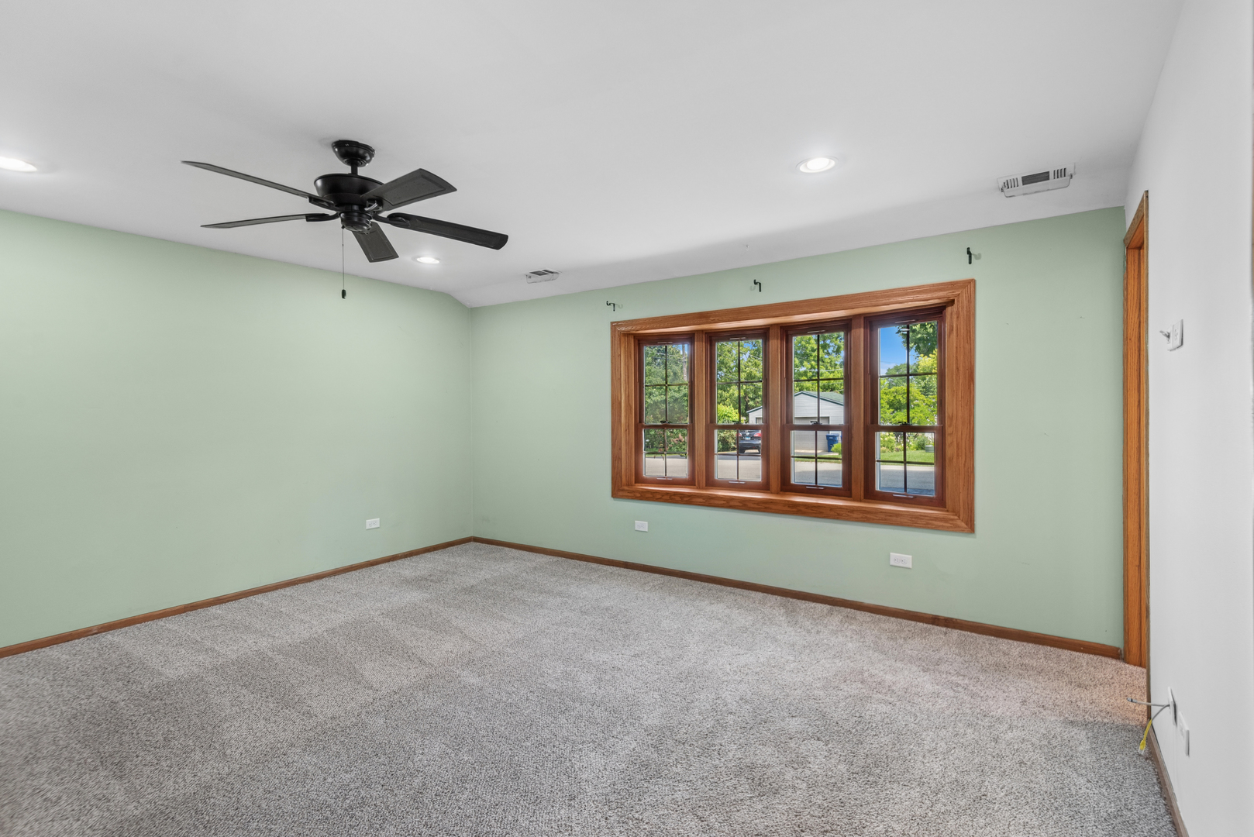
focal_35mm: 16
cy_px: 418
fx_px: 558
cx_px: 627
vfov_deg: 73.8
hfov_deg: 96.7
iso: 200
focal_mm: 16
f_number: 8
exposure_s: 1/15
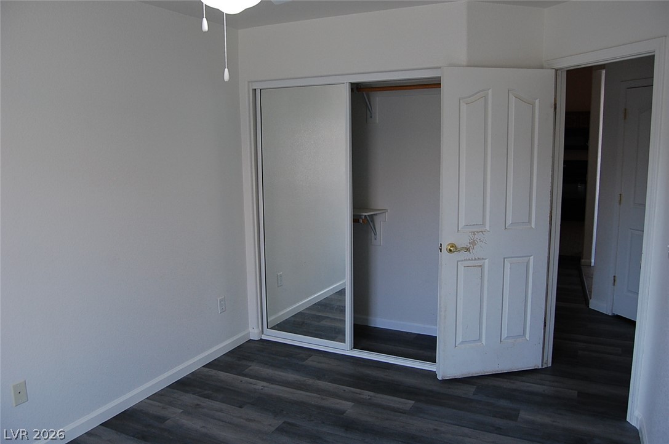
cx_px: 334
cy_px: 222
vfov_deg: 47.8
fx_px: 501
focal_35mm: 27
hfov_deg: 67.4
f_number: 5
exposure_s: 1/100
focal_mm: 18
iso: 400
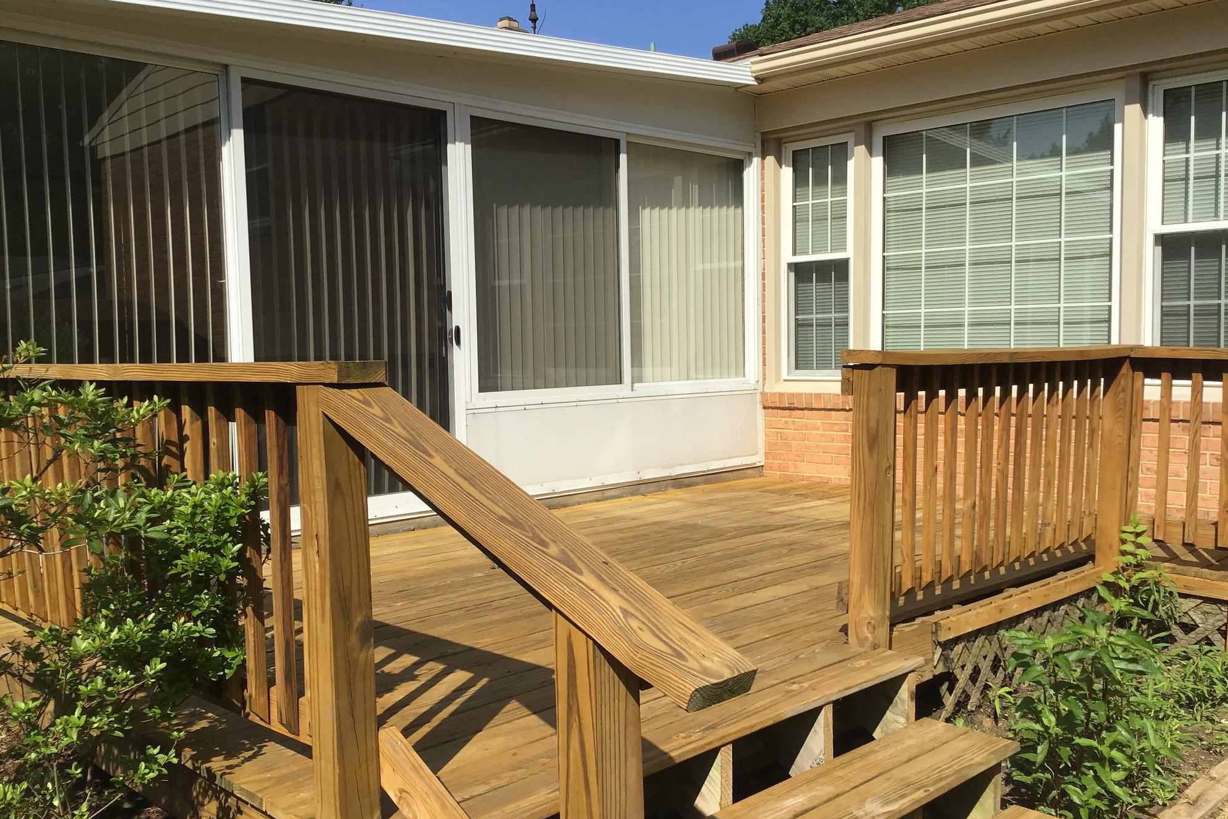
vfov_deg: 40.0
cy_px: 416
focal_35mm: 33
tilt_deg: -4.0
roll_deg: +1.4
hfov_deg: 57.2
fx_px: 1126
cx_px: 605
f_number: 2.4
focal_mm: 3.3
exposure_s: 1/1664
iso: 25
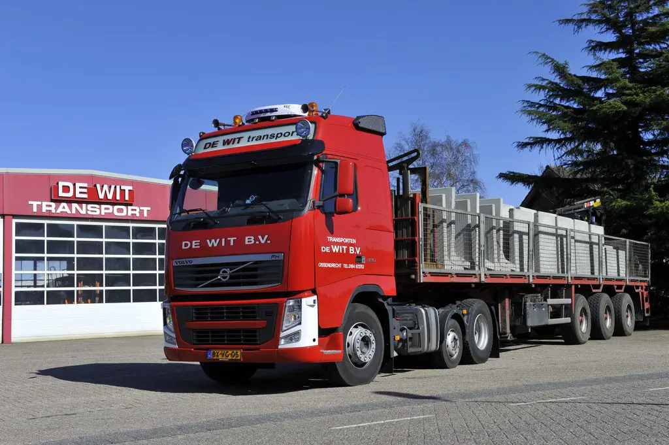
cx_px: 334
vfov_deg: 29.8
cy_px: 222
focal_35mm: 45
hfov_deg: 43.6
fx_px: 836
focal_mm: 45
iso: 200
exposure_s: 1/400
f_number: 10
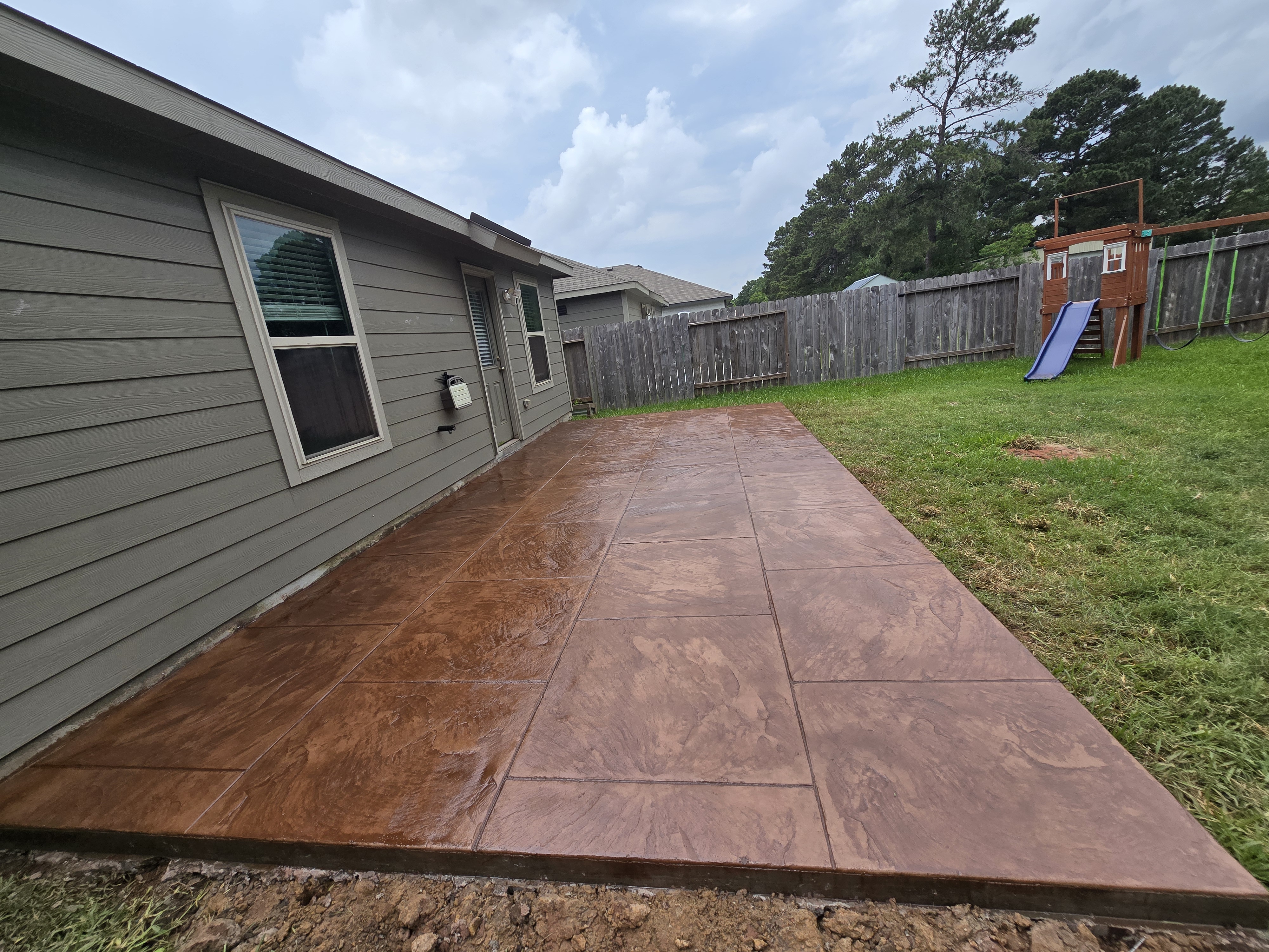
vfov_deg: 89.9
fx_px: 477
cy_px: 476
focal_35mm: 13
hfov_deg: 106.2
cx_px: 634
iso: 50
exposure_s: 1/1636
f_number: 2.2
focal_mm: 2.2
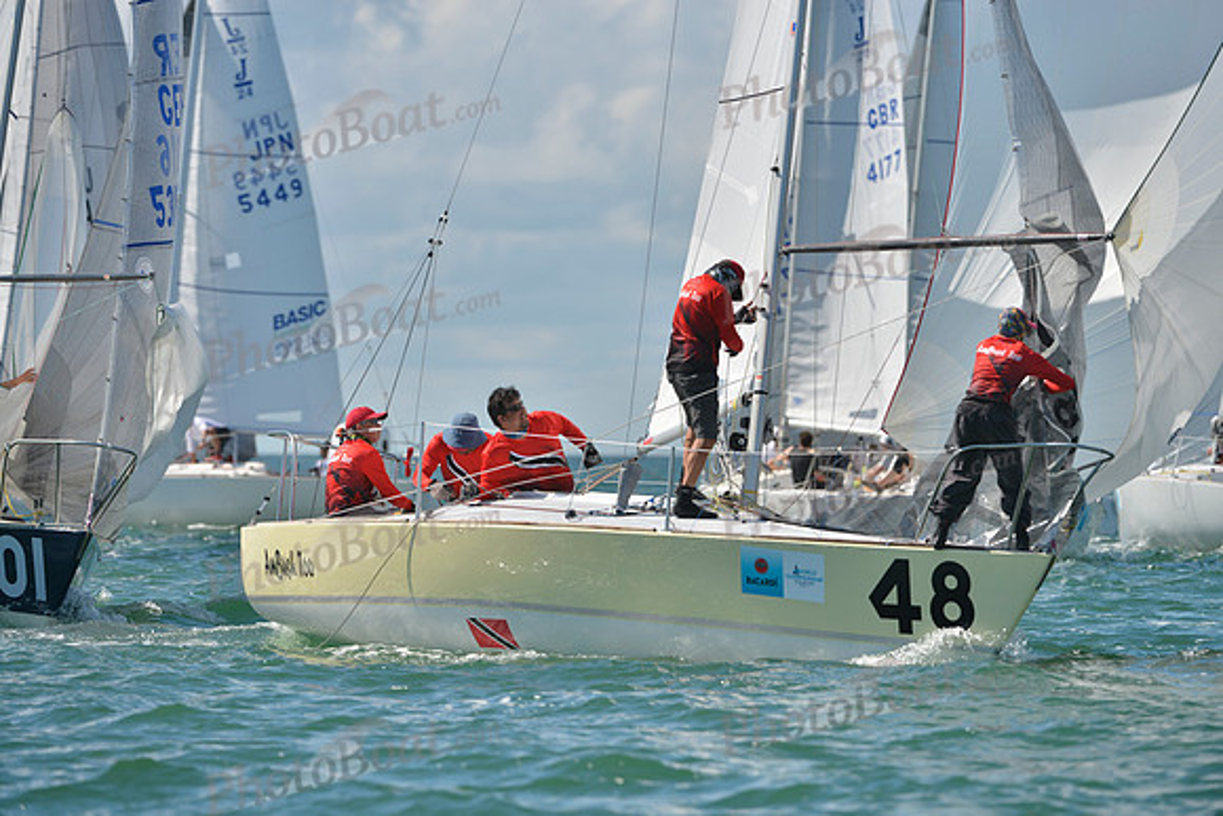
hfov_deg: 9.4
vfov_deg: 6.2
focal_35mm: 220
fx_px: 7475
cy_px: 408
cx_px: 612
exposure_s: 1/1250
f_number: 5.6
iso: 200
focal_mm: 220
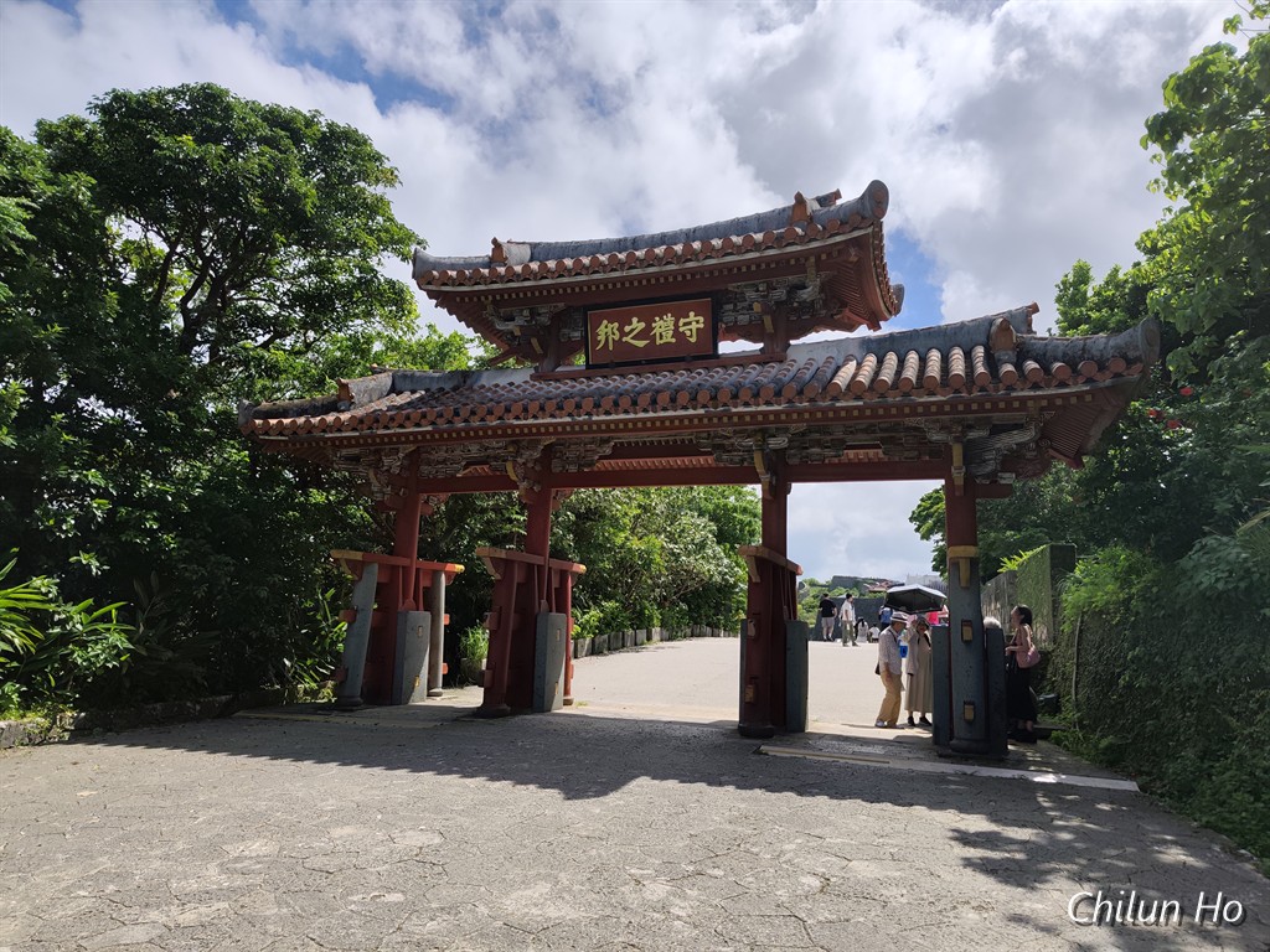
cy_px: 476
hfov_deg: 73.9
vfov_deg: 58.9
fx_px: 844
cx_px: 635
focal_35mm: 23
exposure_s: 1/2000
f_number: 1.7
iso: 50
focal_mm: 6.07
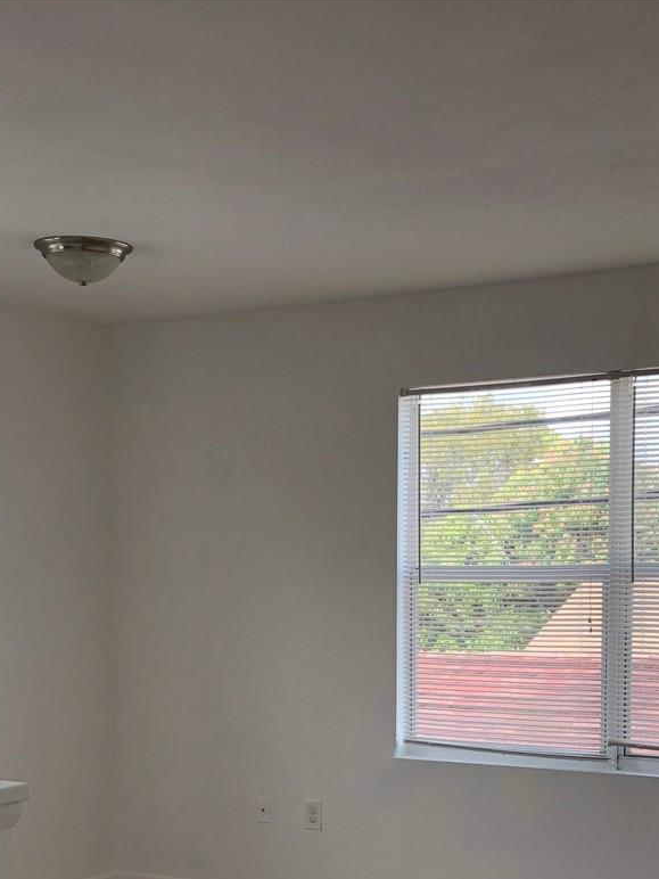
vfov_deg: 32.5
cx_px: 300
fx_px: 1472
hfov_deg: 25.2
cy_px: 677
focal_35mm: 58
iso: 20
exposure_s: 1/152
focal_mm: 4
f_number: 1.8
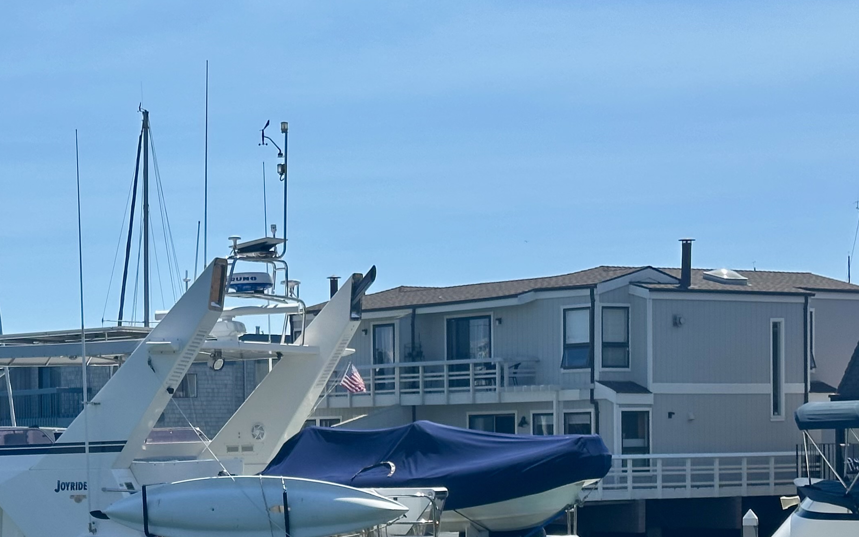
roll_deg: +0.1
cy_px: 481
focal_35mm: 97
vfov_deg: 13.4
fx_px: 2271
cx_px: 115
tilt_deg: -0.7
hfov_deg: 21.0
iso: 64
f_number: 1.78
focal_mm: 6.86
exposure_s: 1/6623
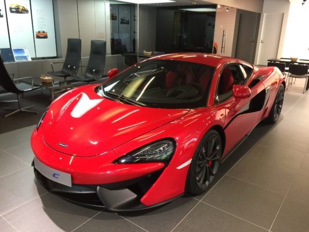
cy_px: 116
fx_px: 259
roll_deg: -1.2
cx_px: 154
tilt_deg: -18.1
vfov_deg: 48.2
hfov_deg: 61.6
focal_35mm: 29
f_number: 2.2
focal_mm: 4.15
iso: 50
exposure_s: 1/15
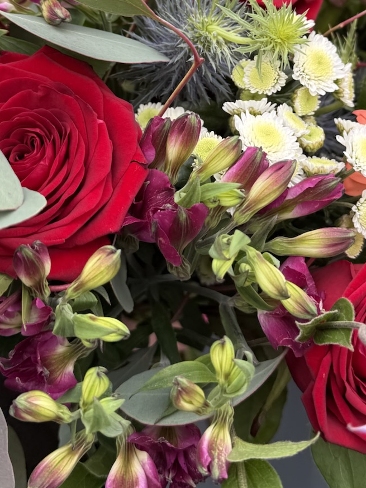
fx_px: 775
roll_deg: -4.9
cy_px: 87
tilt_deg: -15.0
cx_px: 210
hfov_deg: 26.5
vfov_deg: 33.7
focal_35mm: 55
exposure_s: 1/251
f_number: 1.78
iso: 80
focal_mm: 6.76
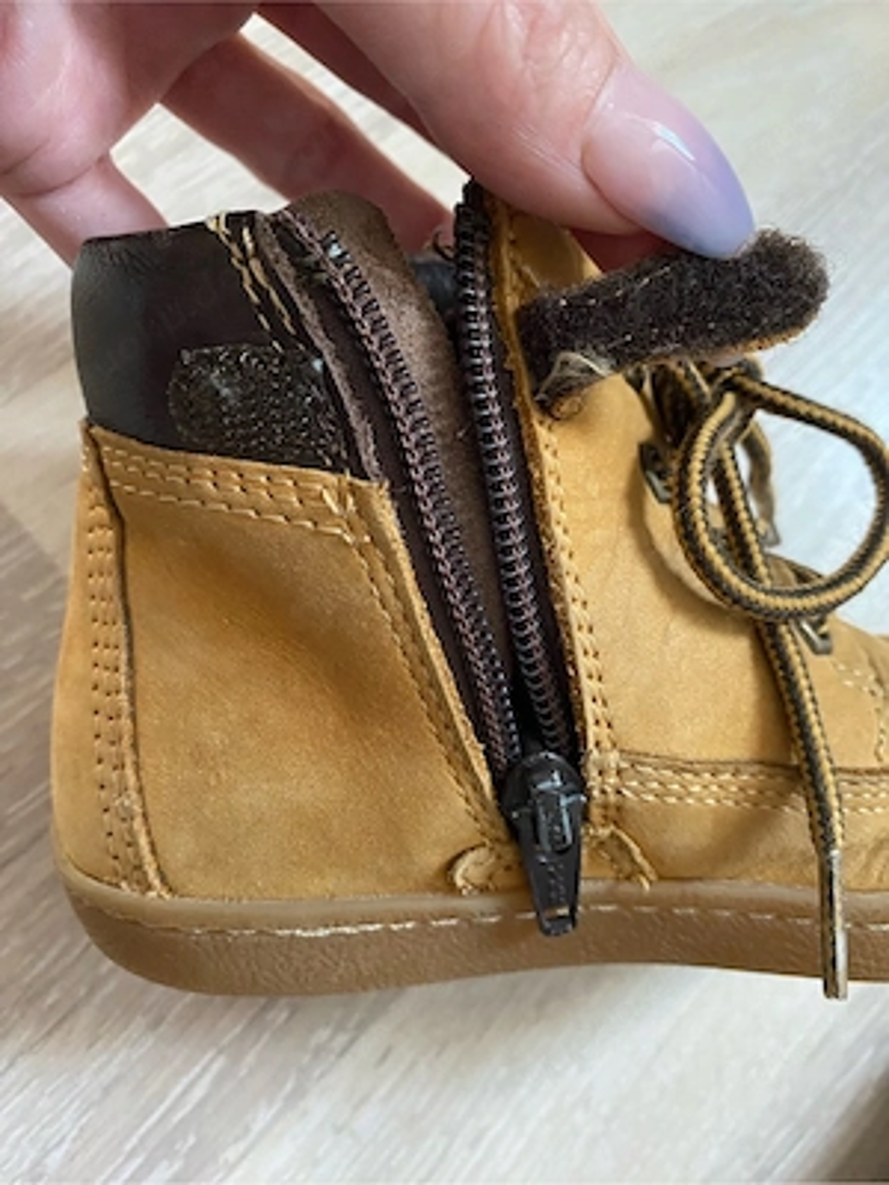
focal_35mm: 25
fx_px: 856
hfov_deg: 54.9
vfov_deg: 69.4
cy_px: 592
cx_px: 444
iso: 500
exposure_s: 1/54
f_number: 1.8
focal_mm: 4.25
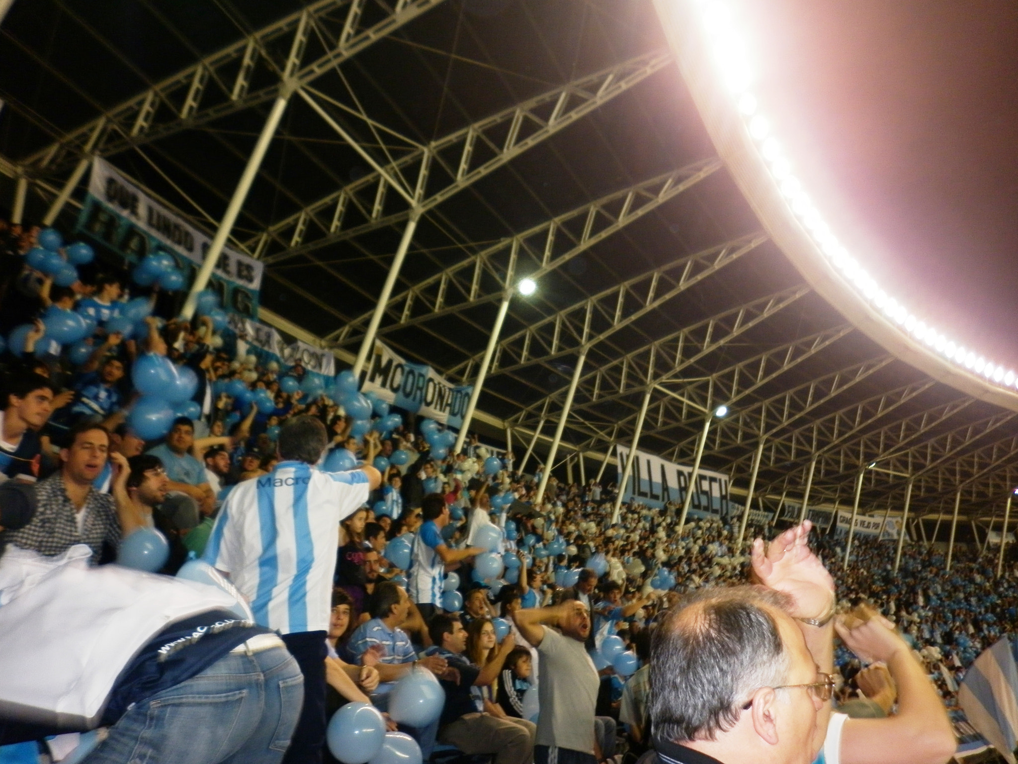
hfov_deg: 63.4
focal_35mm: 28
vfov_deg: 49.7
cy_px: 382
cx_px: 509
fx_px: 823
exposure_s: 1/30
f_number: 2.8
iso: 100
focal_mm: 5
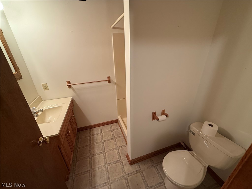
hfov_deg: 102.1
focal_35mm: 14
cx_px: 126
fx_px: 102
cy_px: 94
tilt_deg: -23.6
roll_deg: +1.8
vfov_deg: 85.7
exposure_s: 1/60
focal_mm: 2.22
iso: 200
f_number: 2.2
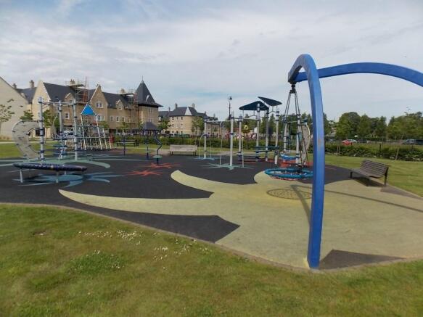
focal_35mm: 23
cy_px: 158
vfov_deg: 58.9
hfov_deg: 73.9
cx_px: 212
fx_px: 281
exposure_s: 1/1500
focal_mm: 4
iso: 80
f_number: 3.1
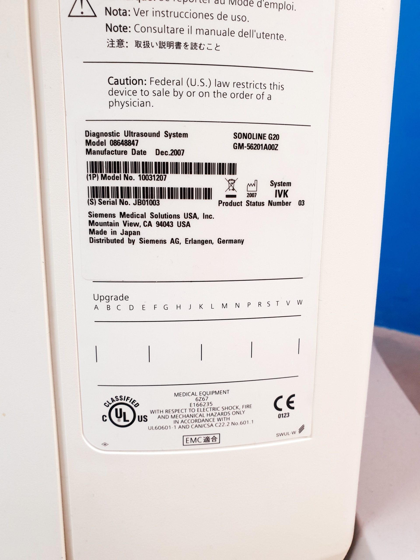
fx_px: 421
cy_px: 280
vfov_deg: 67.3
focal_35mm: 26
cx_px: 210
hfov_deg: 53.1
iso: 400
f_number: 2.4
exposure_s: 1/50
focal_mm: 4.3
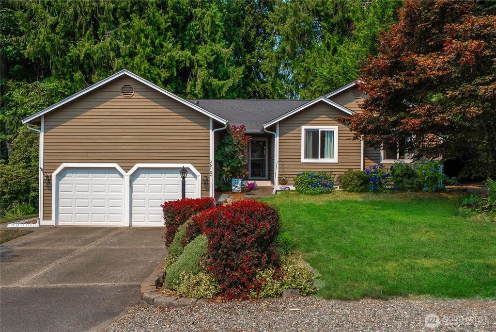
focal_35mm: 20
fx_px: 276
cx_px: 248
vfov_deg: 62.0
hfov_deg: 83.9
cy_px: 166
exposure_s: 1/400
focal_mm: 20
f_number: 7.1
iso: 80
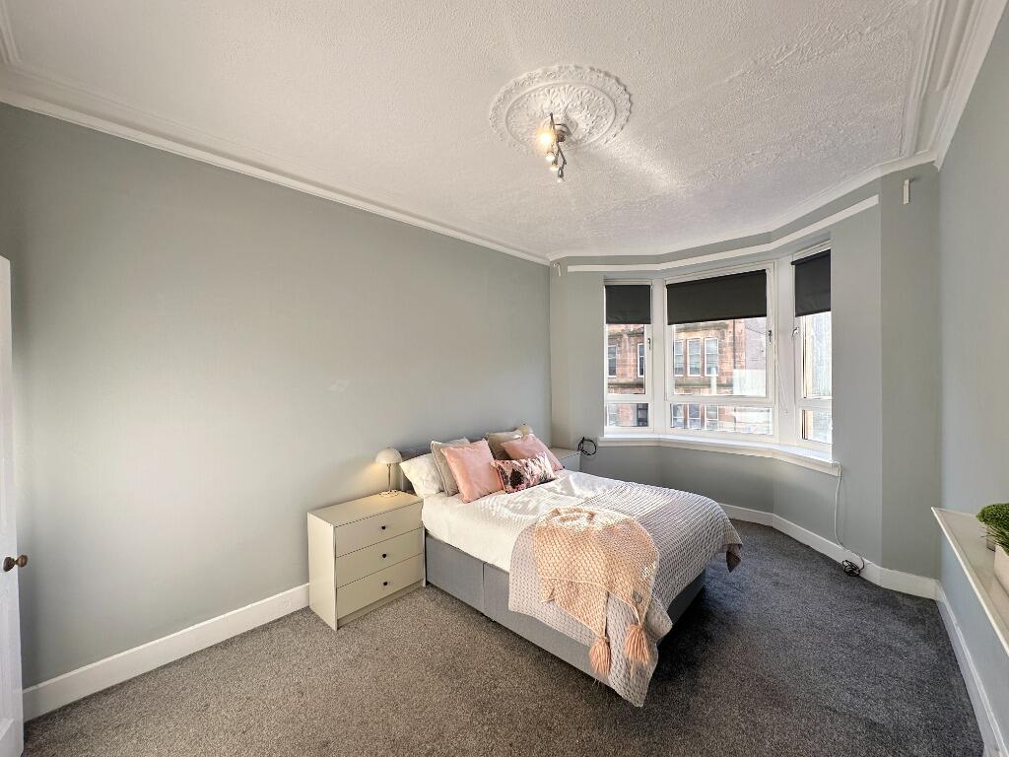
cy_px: 378
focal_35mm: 14
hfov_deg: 102.1
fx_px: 408
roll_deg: +1.3
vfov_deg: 85.7
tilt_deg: +0.2
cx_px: 504
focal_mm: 2.22
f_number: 2.2
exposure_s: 1/99
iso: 40
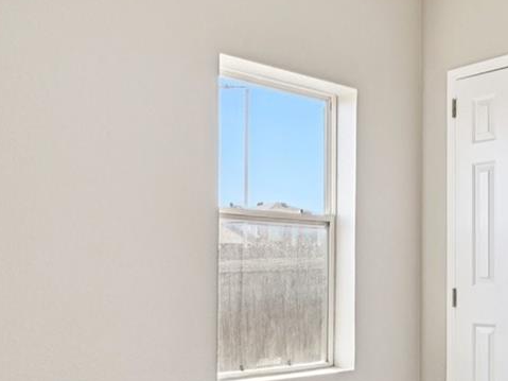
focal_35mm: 45
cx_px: 392
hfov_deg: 40.7
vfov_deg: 31.8
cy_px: 264
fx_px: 660
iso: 180
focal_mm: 14
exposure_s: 1/15
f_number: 11
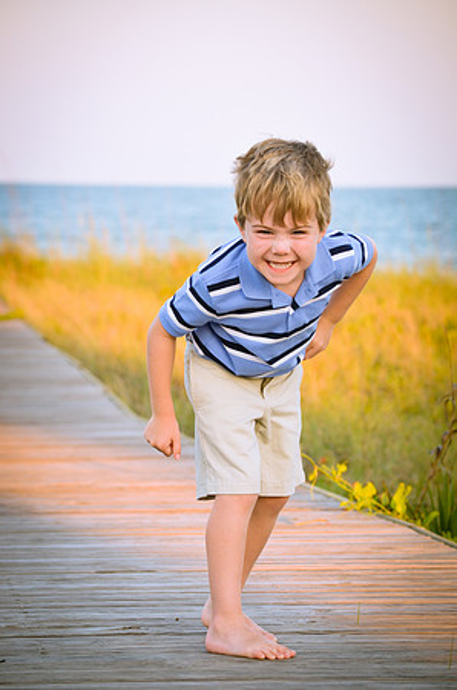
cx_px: 228
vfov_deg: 13.1
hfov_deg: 8.7
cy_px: 345
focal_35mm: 158
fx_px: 3013
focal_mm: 105
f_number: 7.1
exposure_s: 1/200
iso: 200
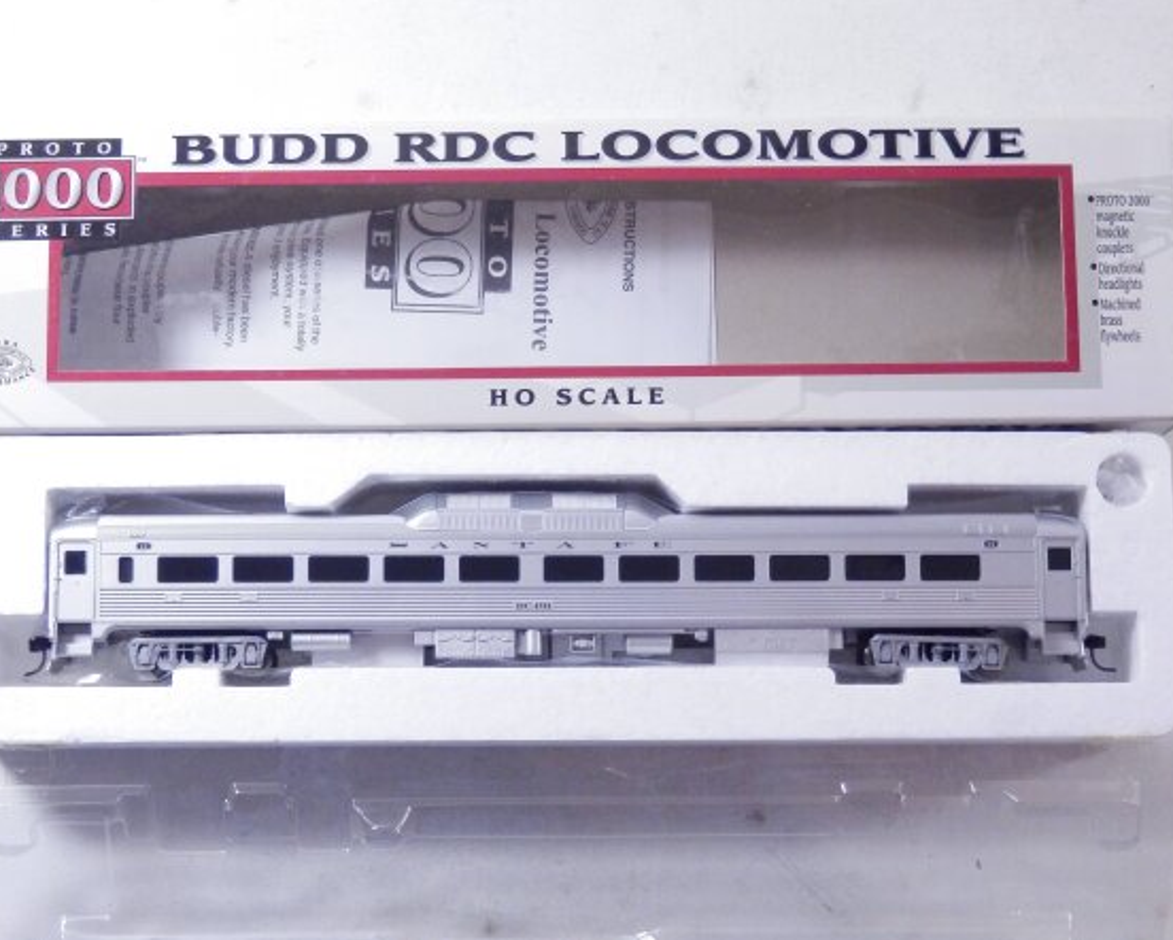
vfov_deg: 21.9
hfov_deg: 27.1
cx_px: 550
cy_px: 464
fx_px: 2431
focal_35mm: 70
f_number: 4.4
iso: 800
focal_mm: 11.9
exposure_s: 1/160
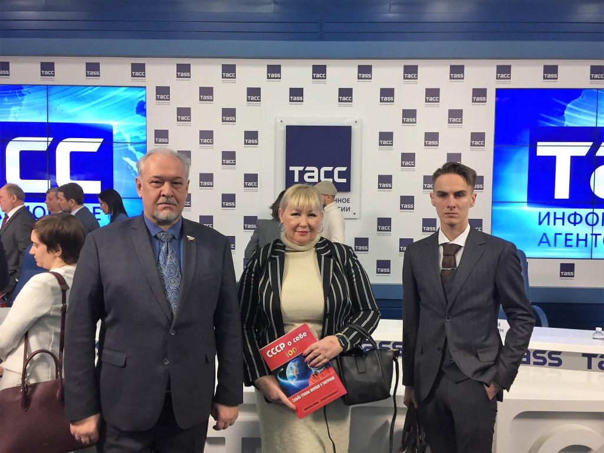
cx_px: 302
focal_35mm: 29
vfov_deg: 48.2
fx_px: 506
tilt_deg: -2.5
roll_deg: -0.9
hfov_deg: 61.7
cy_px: 226
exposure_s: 1/33
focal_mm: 4.15
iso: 50
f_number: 2.2
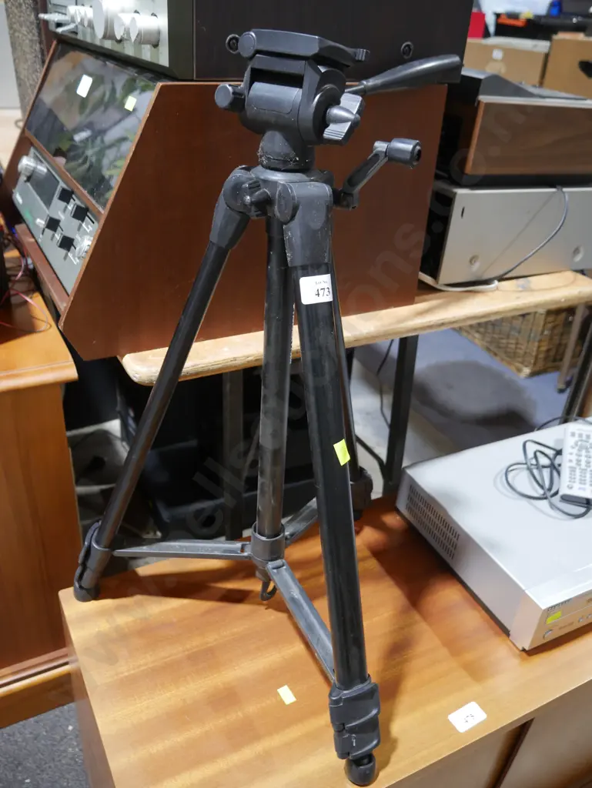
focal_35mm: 30
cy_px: 394
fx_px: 684
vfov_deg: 59.9
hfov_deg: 46.8
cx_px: 296
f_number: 3.6
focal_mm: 15
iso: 800
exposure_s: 1/60
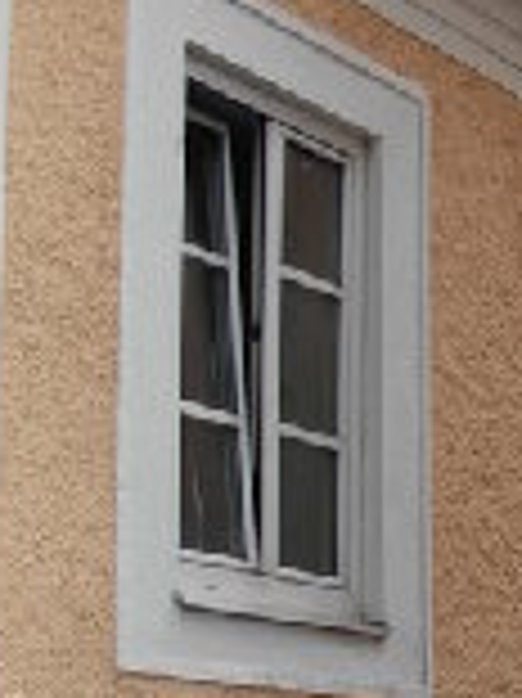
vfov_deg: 16.6
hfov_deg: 12.1
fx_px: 2376
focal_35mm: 118
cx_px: 711
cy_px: 558
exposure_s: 1/17.9
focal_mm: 6.3
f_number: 2.9
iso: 79
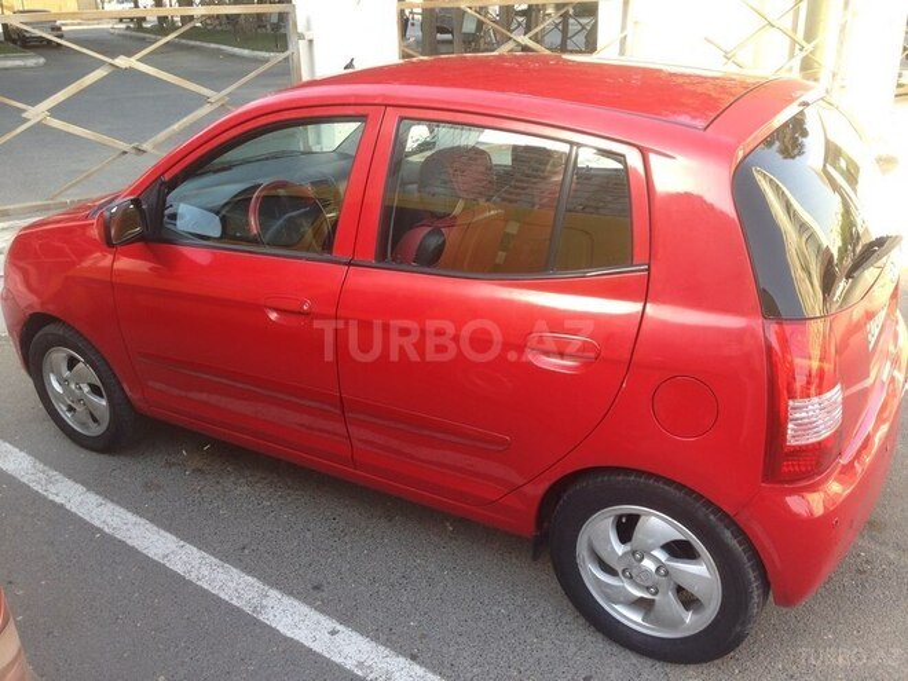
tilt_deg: -21.7
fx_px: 866
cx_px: 454
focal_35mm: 33
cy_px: 340
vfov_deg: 42.9
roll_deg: +0.6
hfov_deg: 55.4
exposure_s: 1/123
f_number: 2.4
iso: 50
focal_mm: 4.12
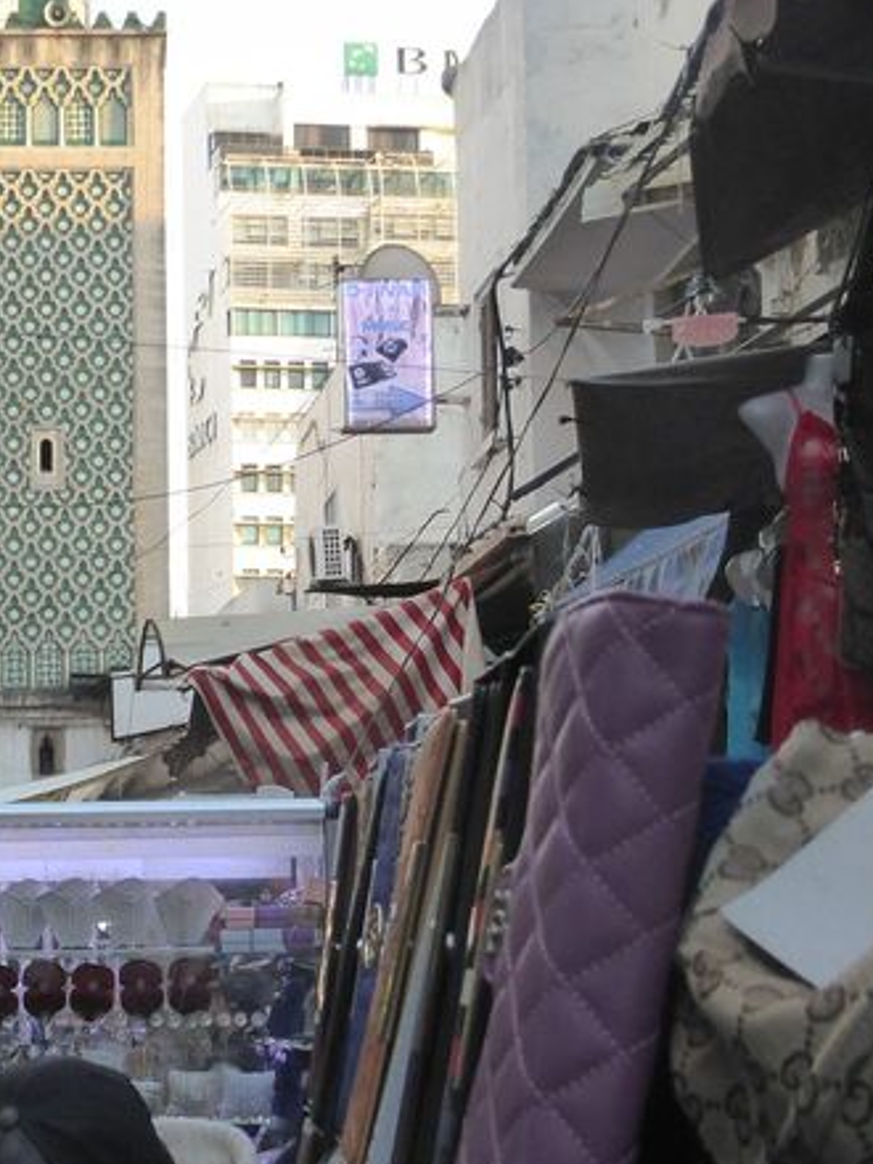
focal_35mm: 89
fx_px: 2993
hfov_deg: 16.4
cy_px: 780
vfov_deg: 21.9
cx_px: 93
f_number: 4
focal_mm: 8.4
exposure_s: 1/100
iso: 320
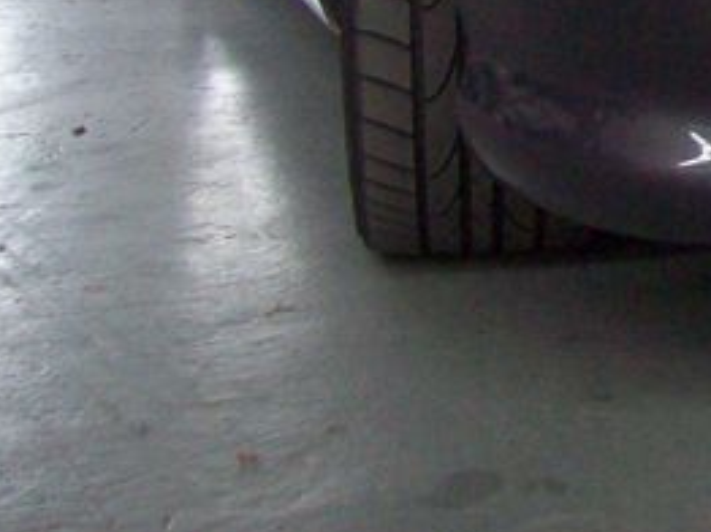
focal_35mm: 110
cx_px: 1061
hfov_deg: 16.4
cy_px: -263
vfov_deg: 12.8
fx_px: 2257
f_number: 2.7
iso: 200
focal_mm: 6
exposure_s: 1/8
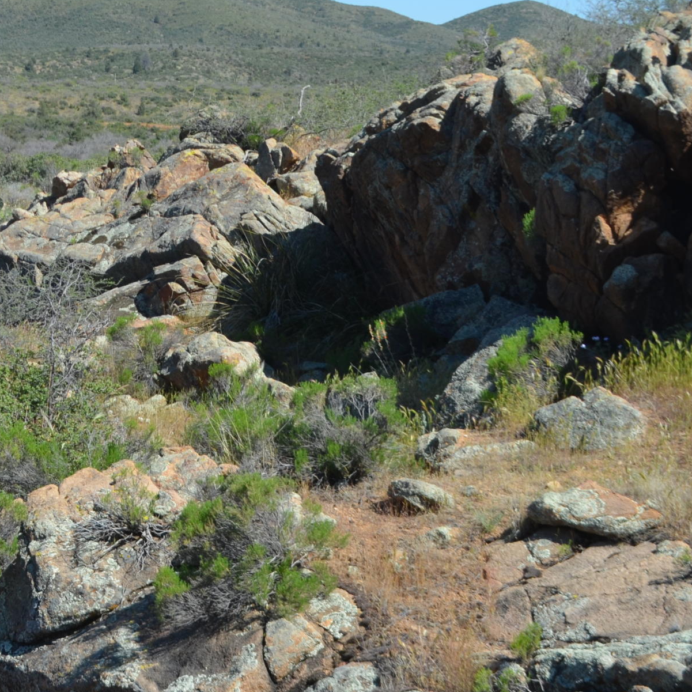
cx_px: -92
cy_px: 242
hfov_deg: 18.7
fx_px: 2013
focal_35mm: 89
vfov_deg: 19.5
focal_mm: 28
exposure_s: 1/250
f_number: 8
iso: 110
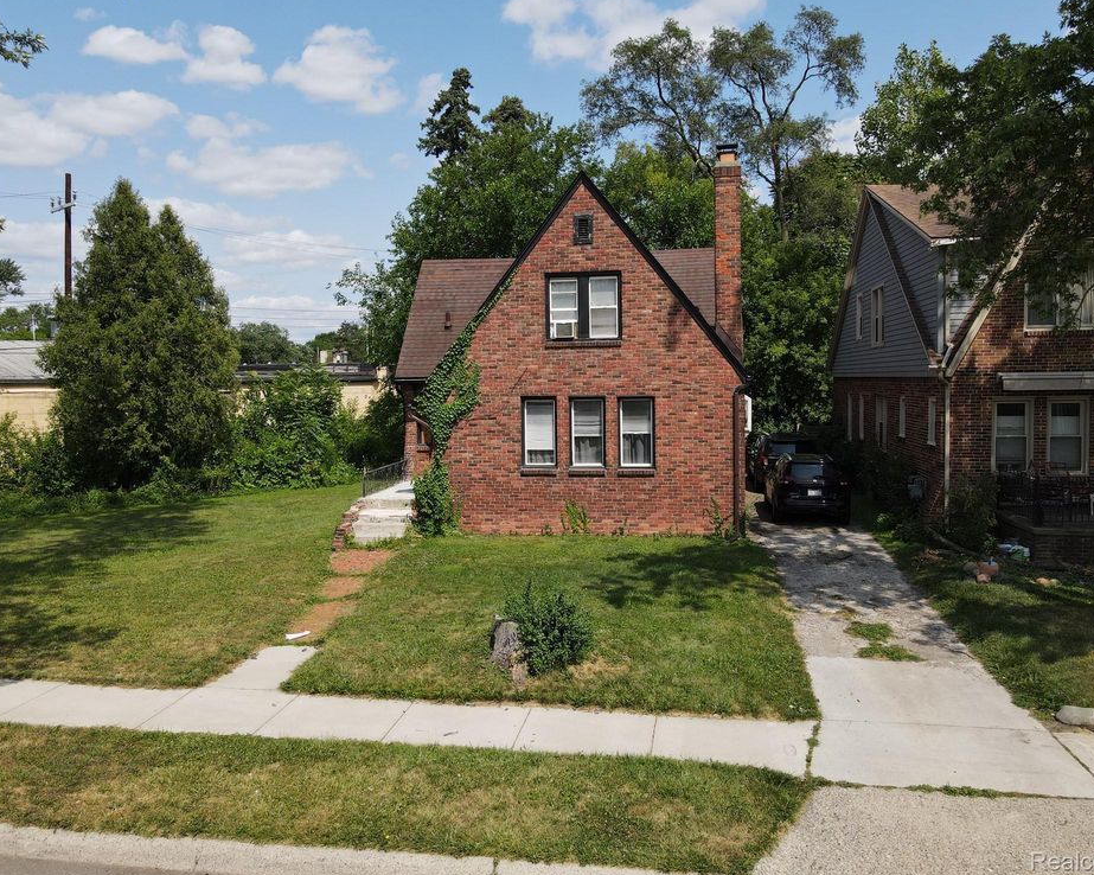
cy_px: 423
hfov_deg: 66.0
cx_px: 540
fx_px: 842
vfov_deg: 54.9
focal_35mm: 26
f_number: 2.8
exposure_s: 1/800
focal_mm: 4.5
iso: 100
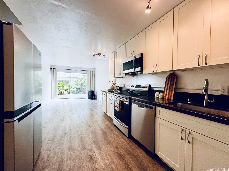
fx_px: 93
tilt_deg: -1.9
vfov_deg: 85.7
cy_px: 86
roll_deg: -0.9
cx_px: 114
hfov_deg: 102.1
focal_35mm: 14
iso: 200
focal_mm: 2.22
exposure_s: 1/99
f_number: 2.2
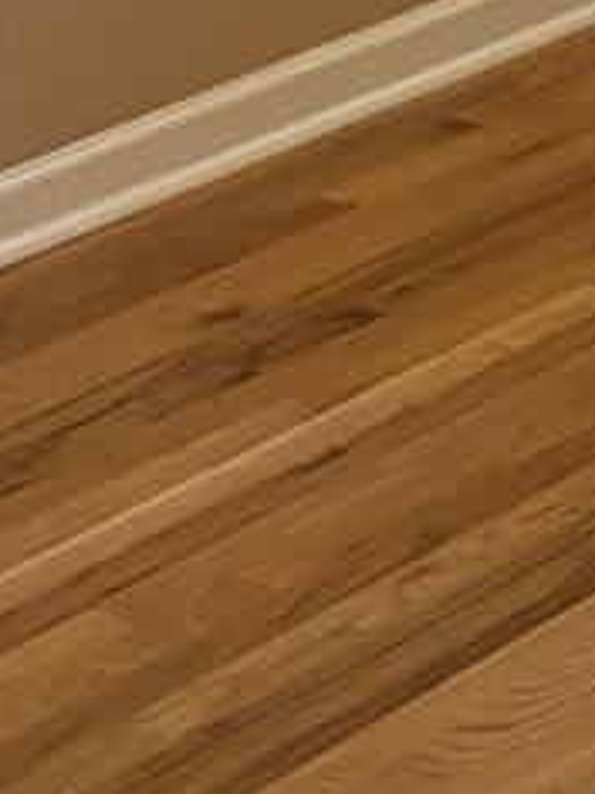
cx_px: 1809
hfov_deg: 7.6
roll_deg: +2.2
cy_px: -737
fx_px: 3900
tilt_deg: -6.7
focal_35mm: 170
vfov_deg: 10.7
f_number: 1.6
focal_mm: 5.96
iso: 200
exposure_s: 1/60
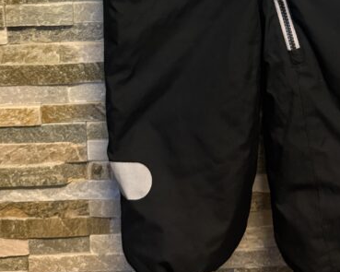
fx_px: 654
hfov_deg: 28.9
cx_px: 234
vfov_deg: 20.8
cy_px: -106
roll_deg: +1.7
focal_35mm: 65
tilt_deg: -7.5
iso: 500
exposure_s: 1/50
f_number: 1.78
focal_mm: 6.76
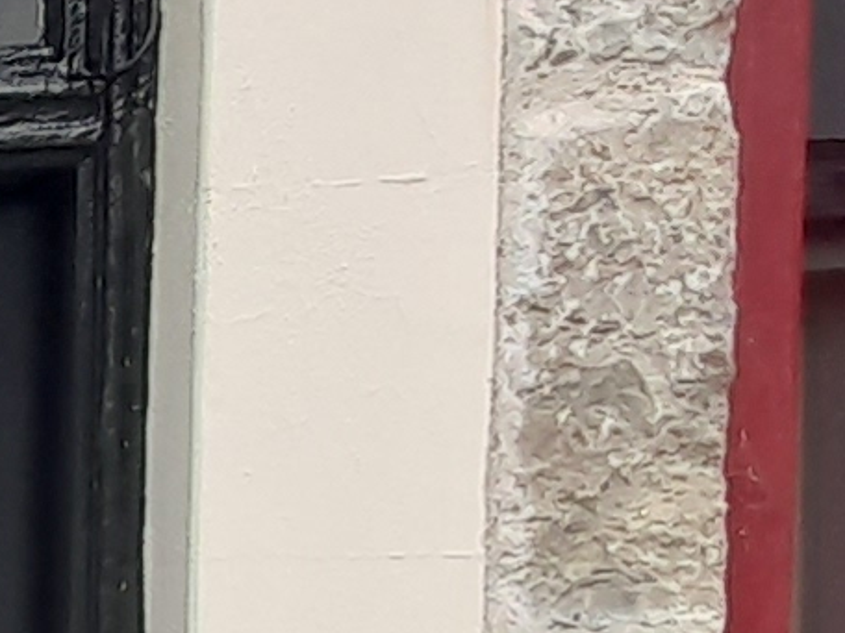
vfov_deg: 14.9
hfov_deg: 14.6
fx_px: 2270
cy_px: 916
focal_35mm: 93
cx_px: -1123
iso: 40
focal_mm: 1.42
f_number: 2.2
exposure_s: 1/281
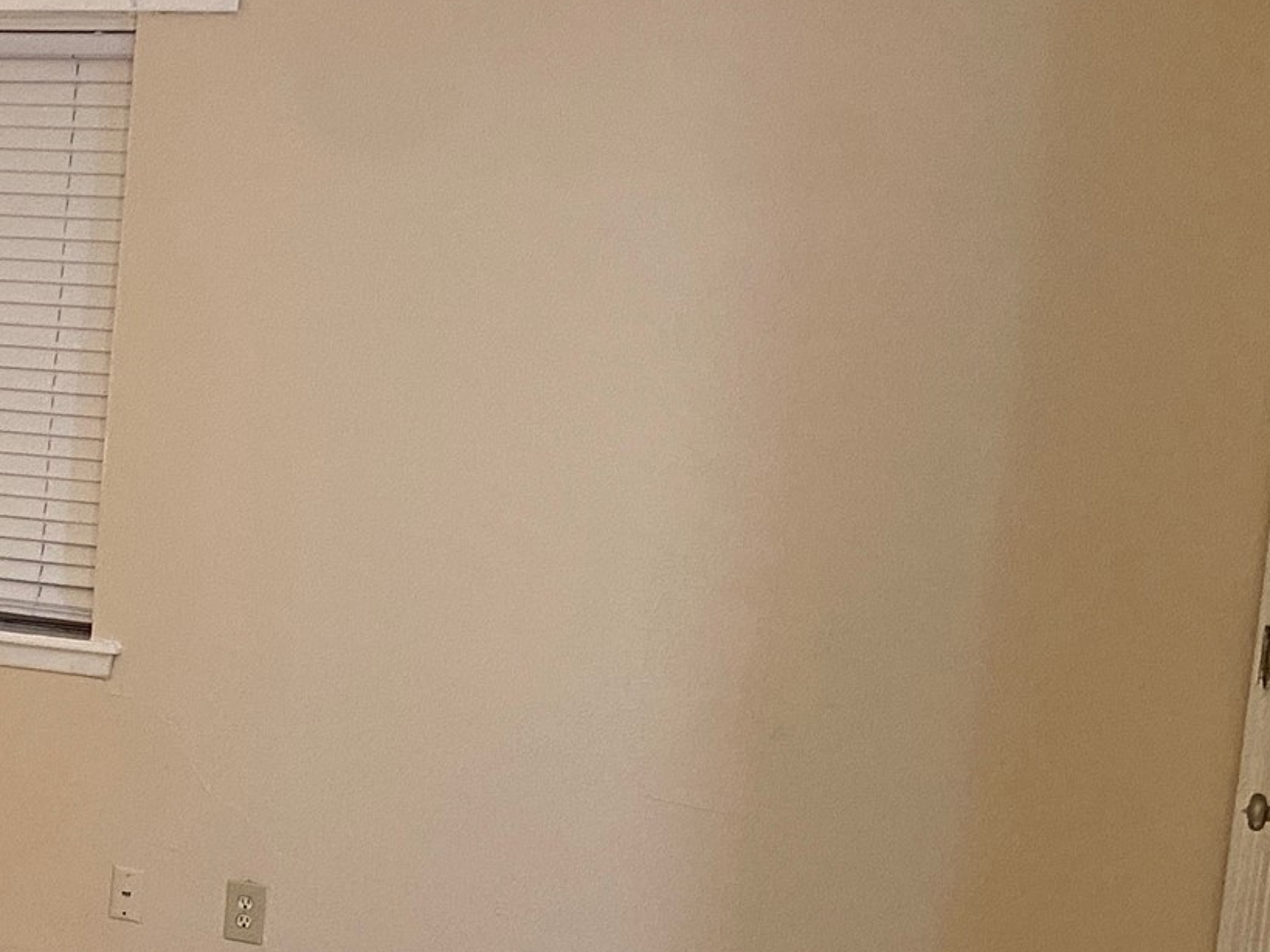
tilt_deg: -4.4
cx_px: -99
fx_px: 2384
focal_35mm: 65
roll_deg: -3.9
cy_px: 600
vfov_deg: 22.5
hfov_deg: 27.5
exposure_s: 1/60
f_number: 1.8
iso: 250
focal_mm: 4.25
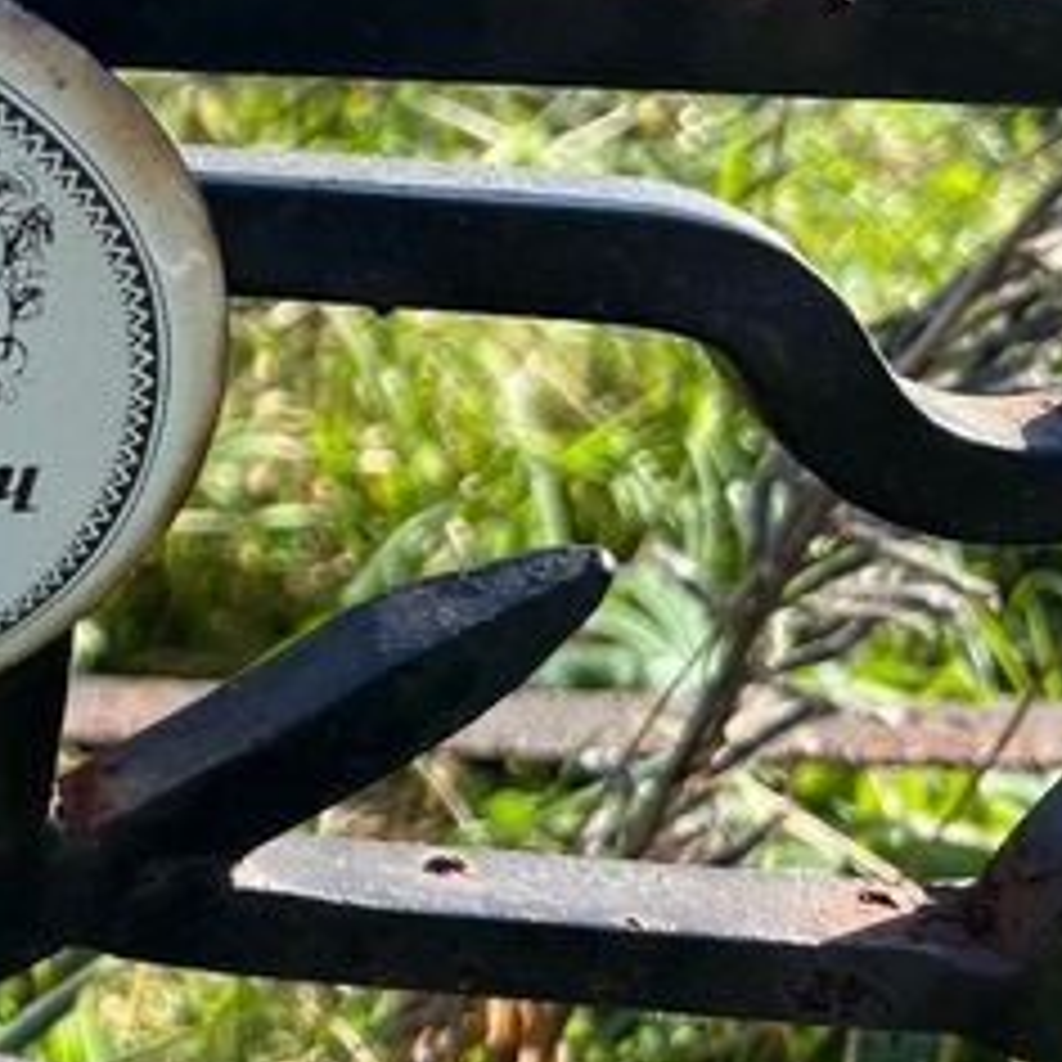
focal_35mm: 78
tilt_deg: -27.3
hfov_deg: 18.8
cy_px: 144
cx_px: -657
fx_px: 2707
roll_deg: +2.5
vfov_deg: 21.8
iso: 50
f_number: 1.5
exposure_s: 1/940
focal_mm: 5.7
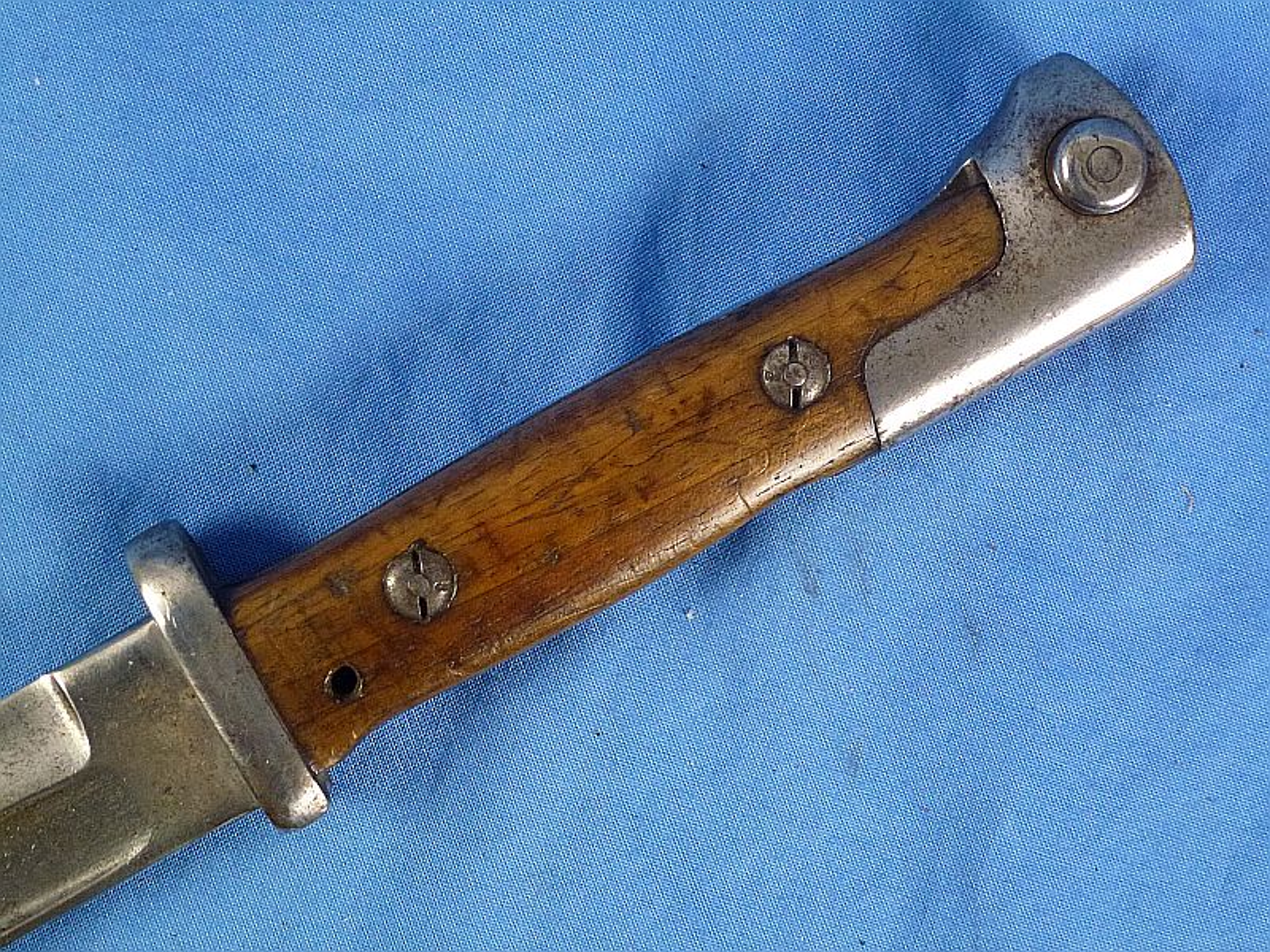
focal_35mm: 65
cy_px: 476
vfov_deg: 22.6
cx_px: 635
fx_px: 2385
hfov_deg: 29.8
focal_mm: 11.7
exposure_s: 1/60
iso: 400
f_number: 4.6
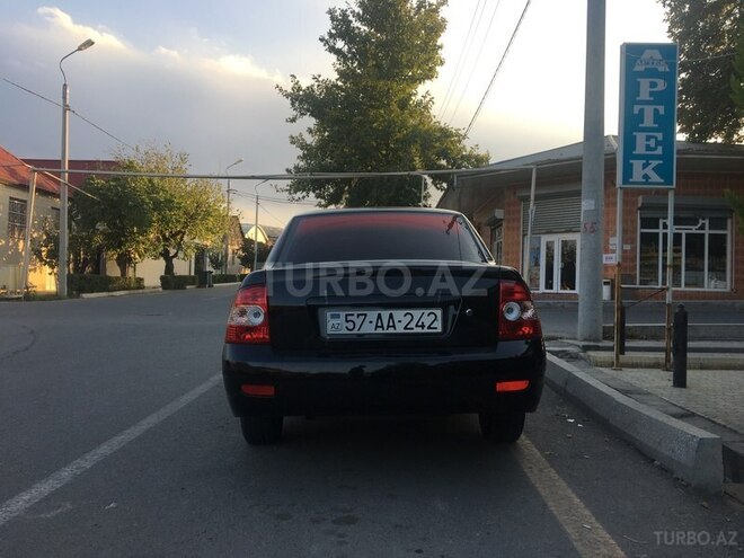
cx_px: 372
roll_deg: -1.5
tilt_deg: +1.8
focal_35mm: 29
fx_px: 623
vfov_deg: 48.2
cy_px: 279
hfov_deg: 61.7
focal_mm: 4.15
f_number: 2.2
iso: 25
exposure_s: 1/398
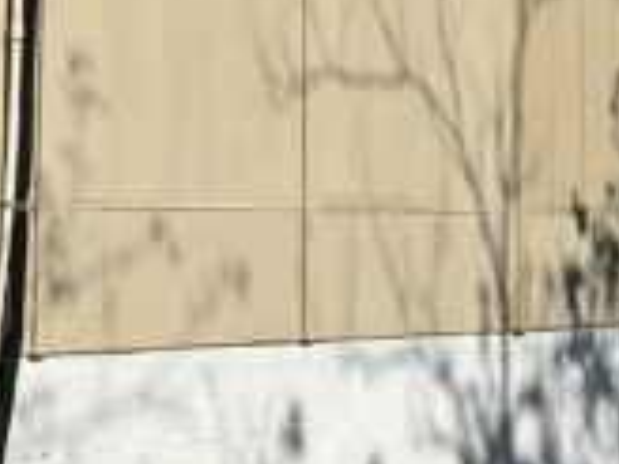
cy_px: -151
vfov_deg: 10.6
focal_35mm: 136
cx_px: -79
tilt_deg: +6.5
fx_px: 2432
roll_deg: -1.5
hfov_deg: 14.2
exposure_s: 1/4065
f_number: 1.8
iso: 25
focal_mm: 3
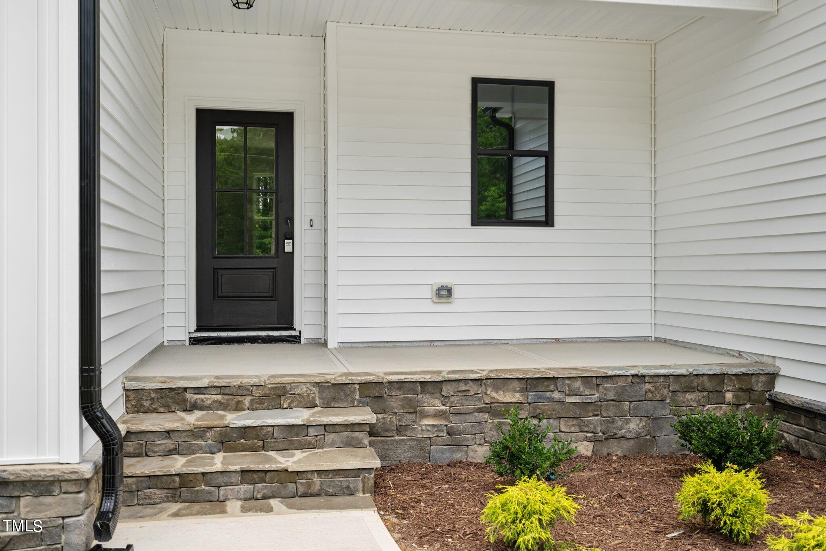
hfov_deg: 55.8
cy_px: 276
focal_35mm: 34
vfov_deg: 38.9
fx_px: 780
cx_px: 413
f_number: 4.5
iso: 250
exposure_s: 1/200
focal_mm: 34
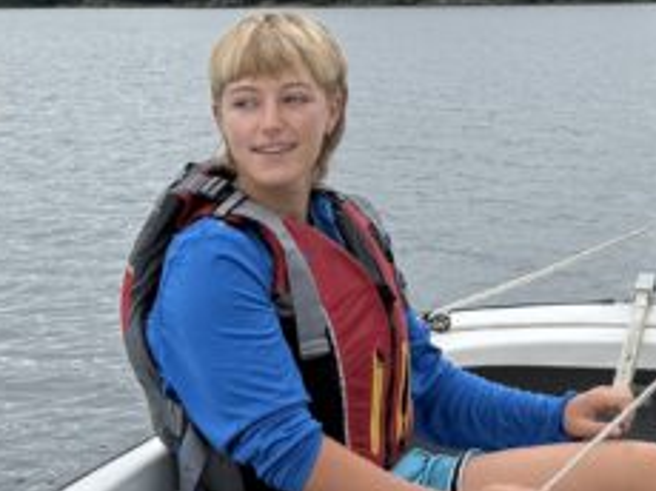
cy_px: -34
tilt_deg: +1.3
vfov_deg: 13.6
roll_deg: -0.3
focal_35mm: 107
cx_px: 713
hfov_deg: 17.8
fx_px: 2026
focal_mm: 6.76
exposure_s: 1/1075
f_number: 1.78
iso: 80
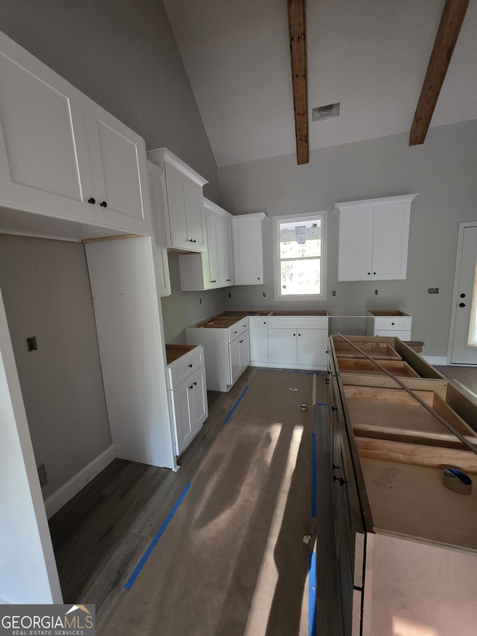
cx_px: 238
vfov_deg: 106.2
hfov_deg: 89.9
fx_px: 239
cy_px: 318
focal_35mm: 13
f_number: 1.9
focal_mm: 2.2
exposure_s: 1/60
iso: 800
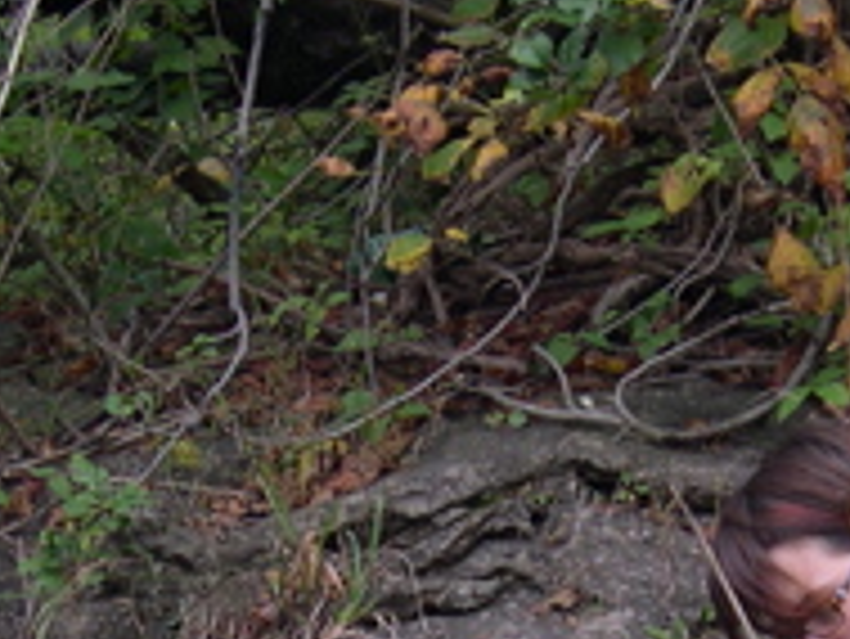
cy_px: 608
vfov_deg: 11.0
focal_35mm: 134
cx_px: 454
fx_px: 3292
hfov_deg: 14.7
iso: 100
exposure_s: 1/58.5
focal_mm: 8
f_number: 2.8
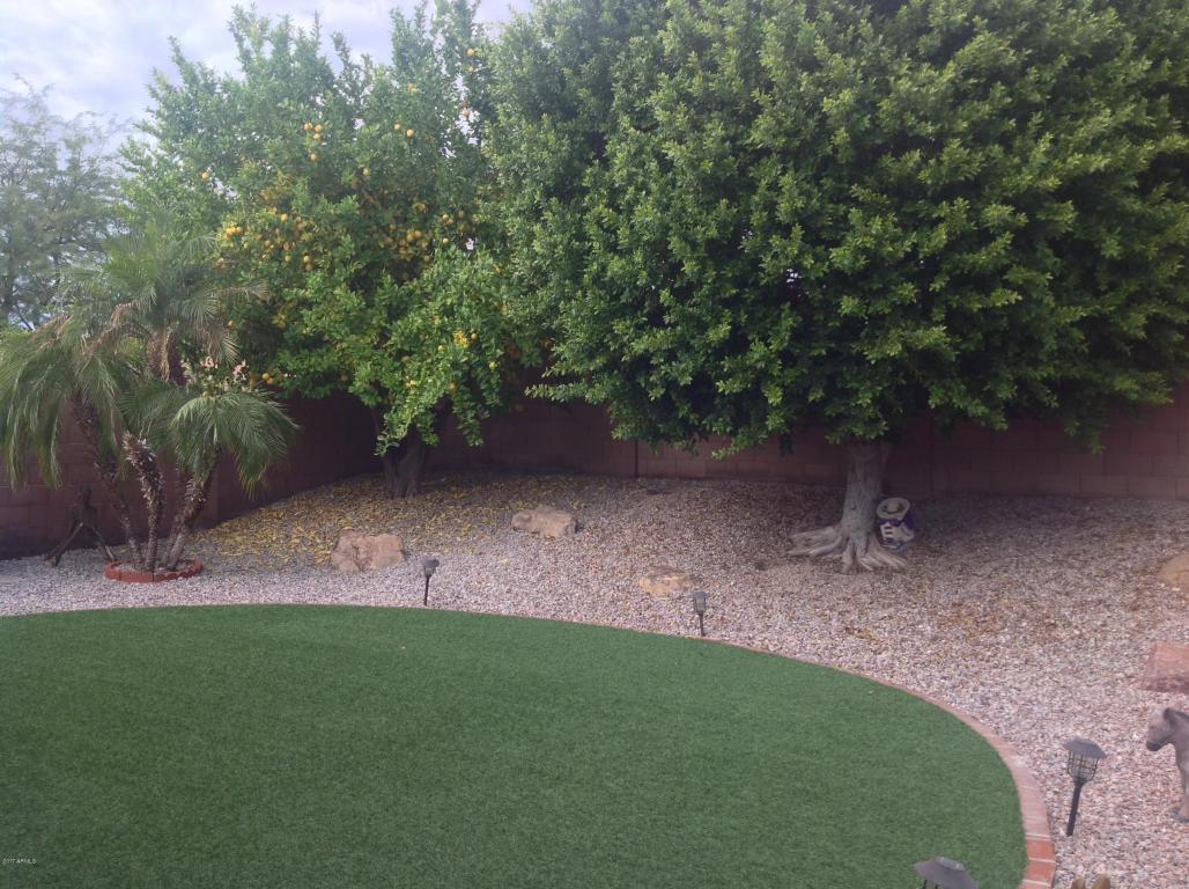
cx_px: 594
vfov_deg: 40.6
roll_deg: -0.9
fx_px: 1201
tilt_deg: -0.6
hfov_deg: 52.7
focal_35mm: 35
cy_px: 444
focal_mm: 4.28
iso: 50
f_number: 2.4
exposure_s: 1/398
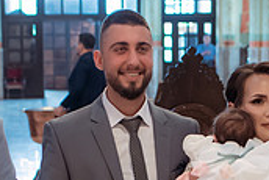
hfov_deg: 16.2
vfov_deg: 10.8
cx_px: 149
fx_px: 942
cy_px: 161
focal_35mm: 126
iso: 1600
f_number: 2.8
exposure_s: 1/250
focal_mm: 35
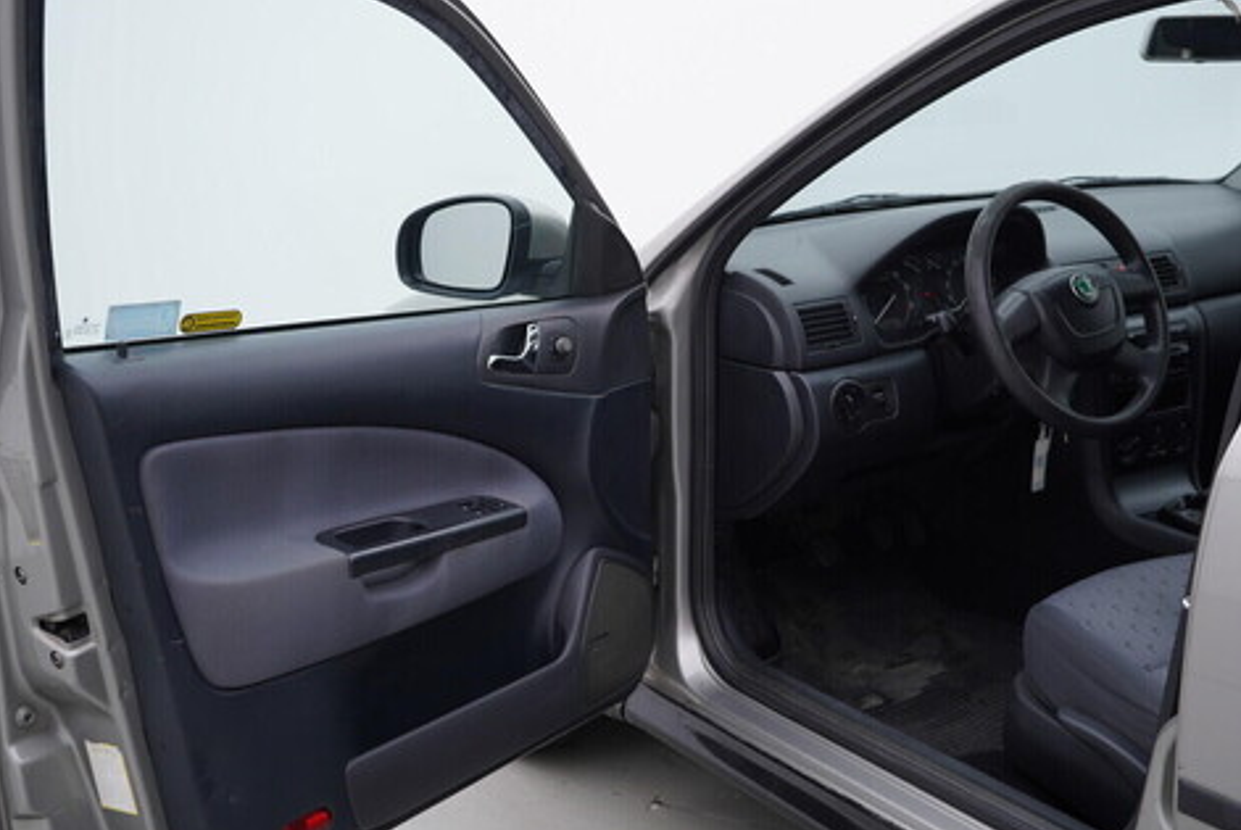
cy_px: 397
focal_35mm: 42
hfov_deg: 46.3
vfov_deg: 32.0
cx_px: 659
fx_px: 1449
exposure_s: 1/60
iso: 125
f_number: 3.5
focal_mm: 24
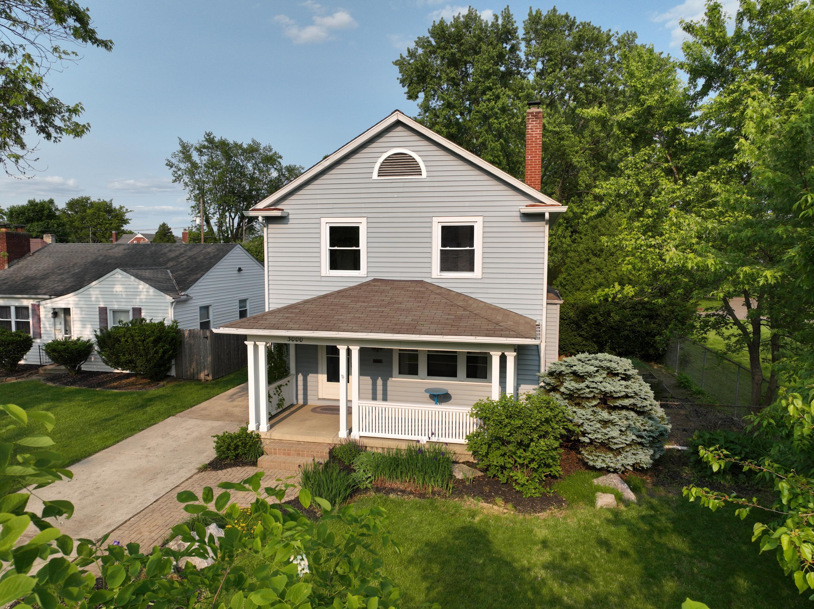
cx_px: 407
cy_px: 304
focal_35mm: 24
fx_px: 564
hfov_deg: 71.6
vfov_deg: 56.8
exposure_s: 1/1500
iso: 100
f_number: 2.8
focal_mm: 12.29
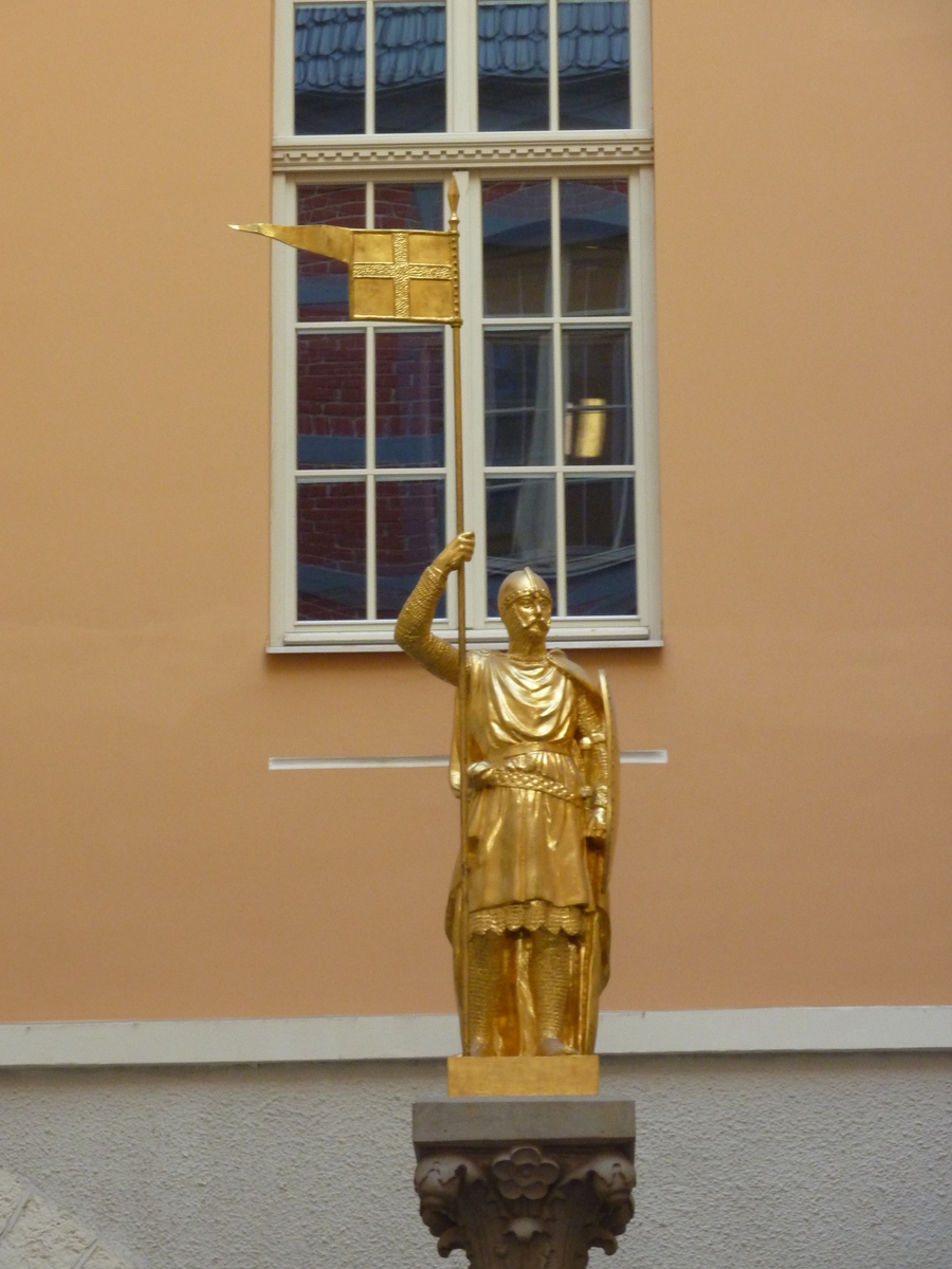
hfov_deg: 11.6
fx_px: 4694
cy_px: 634
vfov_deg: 15.4
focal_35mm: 128
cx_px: 476
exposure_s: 1/50
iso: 320
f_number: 4.4
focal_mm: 21
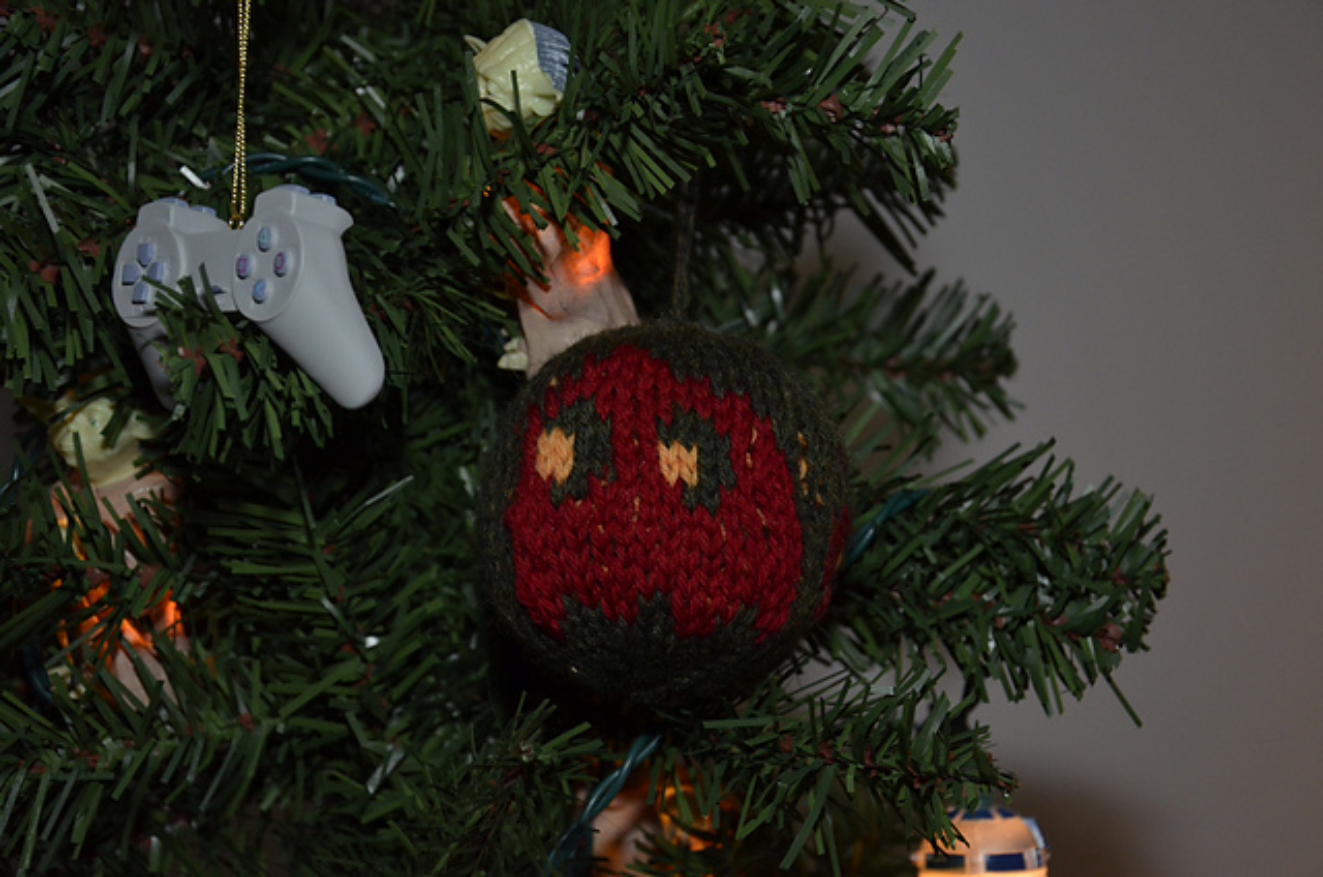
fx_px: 2641
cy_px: 438
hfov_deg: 28.1
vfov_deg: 18.8
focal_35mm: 72
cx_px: 662
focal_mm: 48
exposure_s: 1/60
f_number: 4.8
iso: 1250
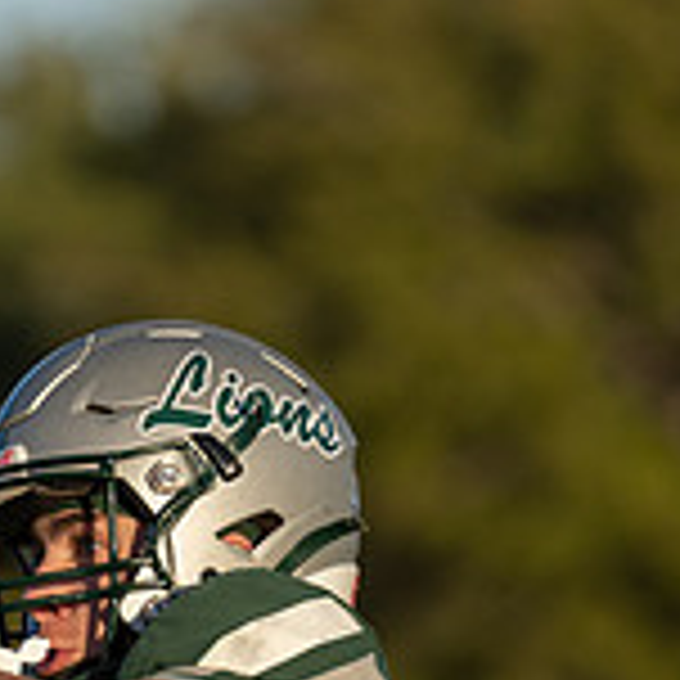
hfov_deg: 2.1
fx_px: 18580
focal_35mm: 836
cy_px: 1200
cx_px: 265
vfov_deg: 2.1
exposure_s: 1/2000
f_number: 2.8
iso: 125
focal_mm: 178
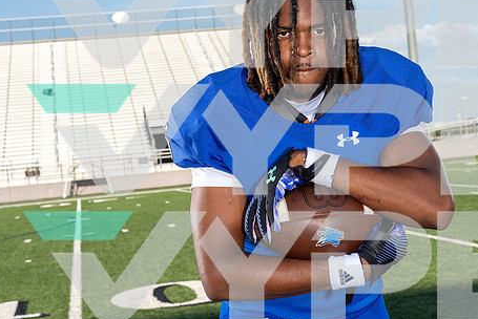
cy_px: 140
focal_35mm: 79
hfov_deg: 25.6
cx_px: 294
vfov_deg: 17.3
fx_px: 1050
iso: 160
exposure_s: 1/250
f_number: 10
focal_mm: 62
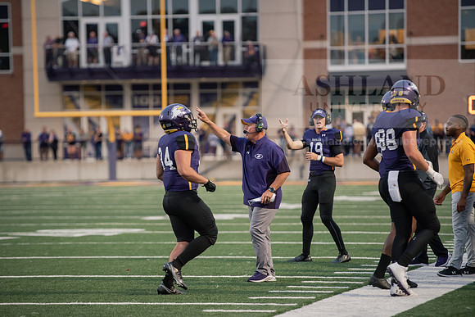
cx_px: 238
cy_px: 158
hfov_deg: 10.8
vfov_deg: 7.2
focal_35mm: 190
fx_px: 2507
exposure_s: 1/800
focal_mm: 190
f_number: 2.8
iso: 2500
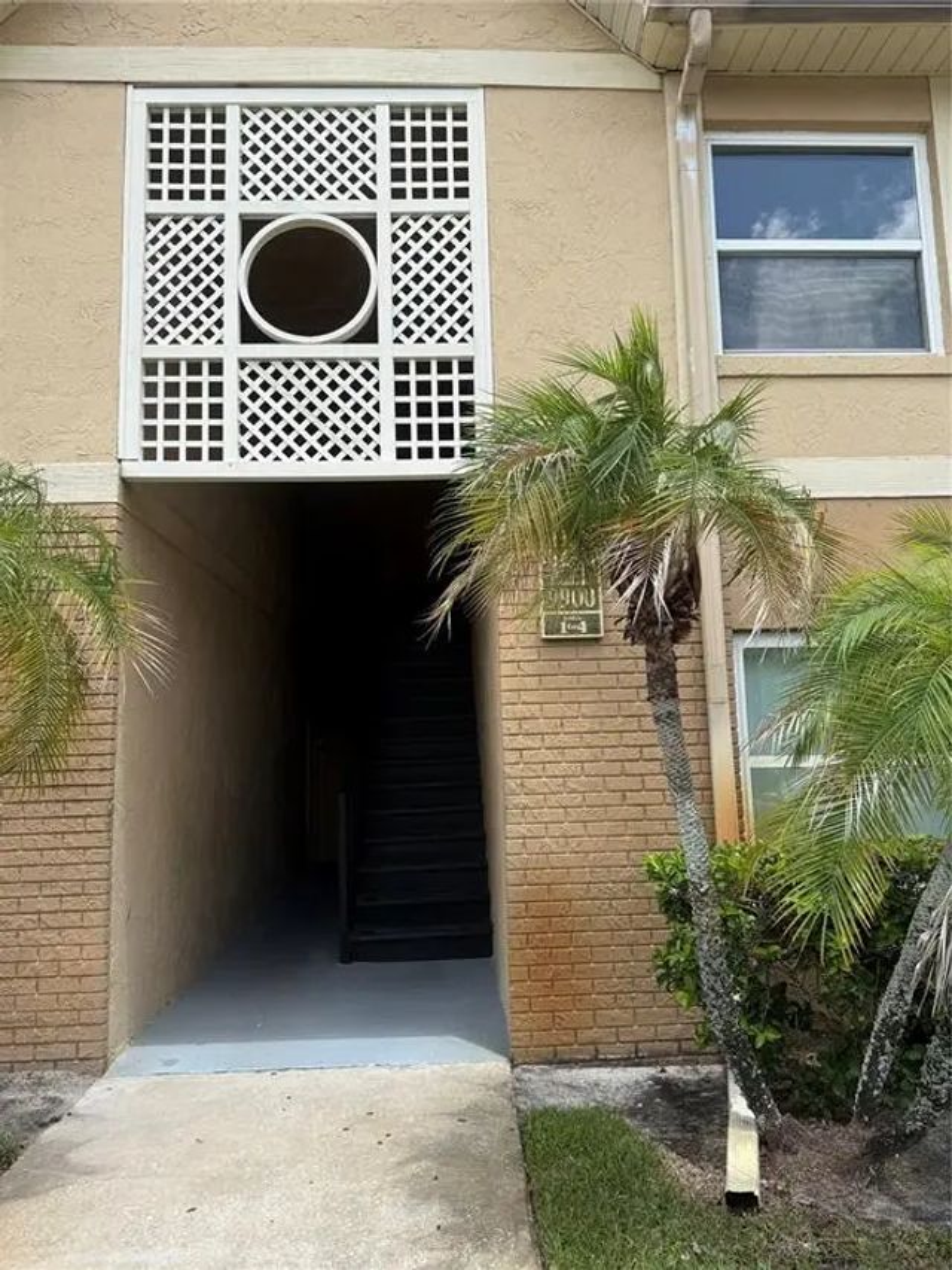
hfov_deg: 56.8
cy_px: 635
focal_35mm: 24
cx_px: 476
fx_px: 880
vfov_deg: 71.6
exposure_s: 1/2169
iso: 80
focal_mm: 6.76
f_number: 1.78
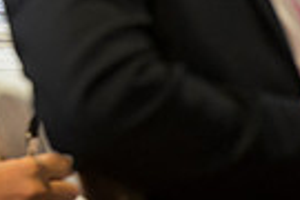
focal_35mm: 859
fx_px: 7158
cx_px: -149
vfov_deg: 1.6
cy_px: -217
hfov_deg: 2.4
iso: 2000
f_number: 3.2
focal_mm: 200
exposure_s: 1/100
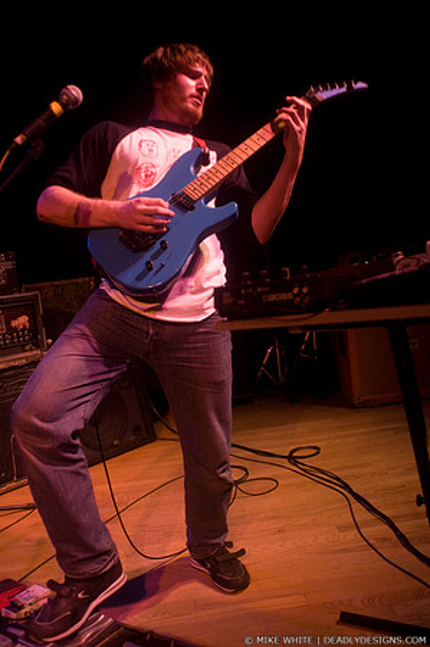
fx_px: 539
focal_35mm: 30
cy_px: 324
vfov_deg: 62.0
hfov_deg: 43.5
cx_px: 215
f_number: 2.8
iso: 1000
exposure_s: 1/100
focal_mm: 20
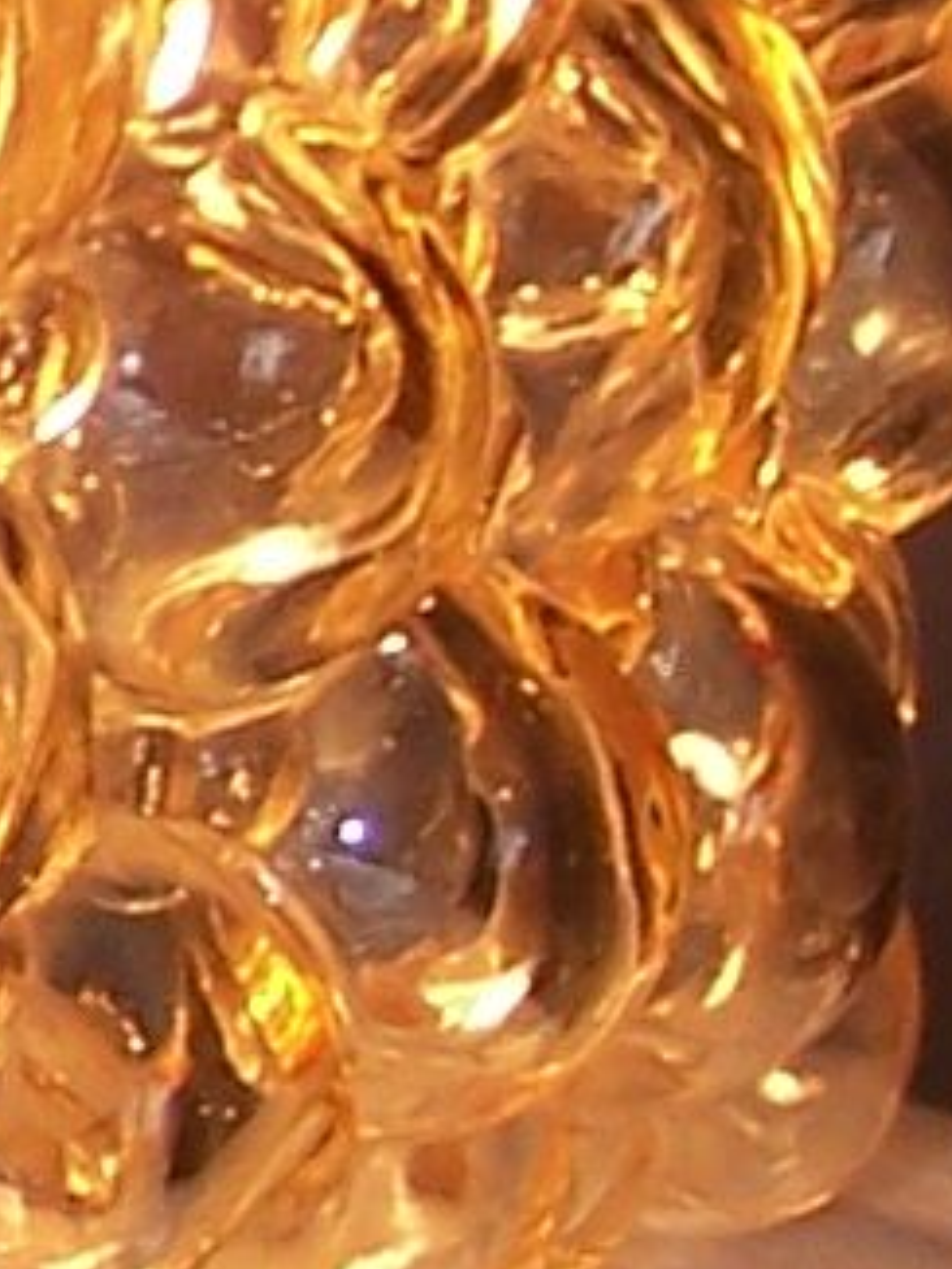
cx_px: -1428
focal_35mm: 269
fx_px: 9857
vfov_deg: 7.3
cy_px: 55
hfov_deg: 5.3
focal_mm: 6.3
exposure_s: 1/180
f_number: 2.8
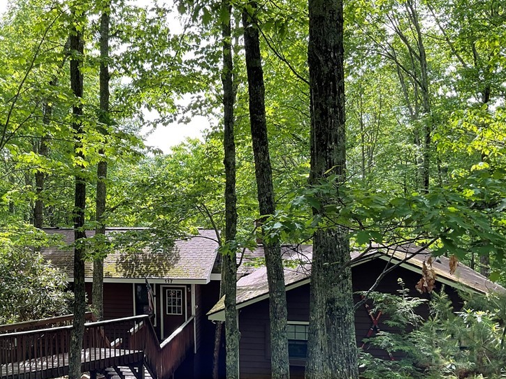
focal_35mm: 41
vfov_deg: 34.8
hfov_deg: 45.5
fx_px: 599
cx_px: 201
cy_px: 251
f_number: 1.8
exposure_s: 1/122
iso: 16
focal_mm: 3
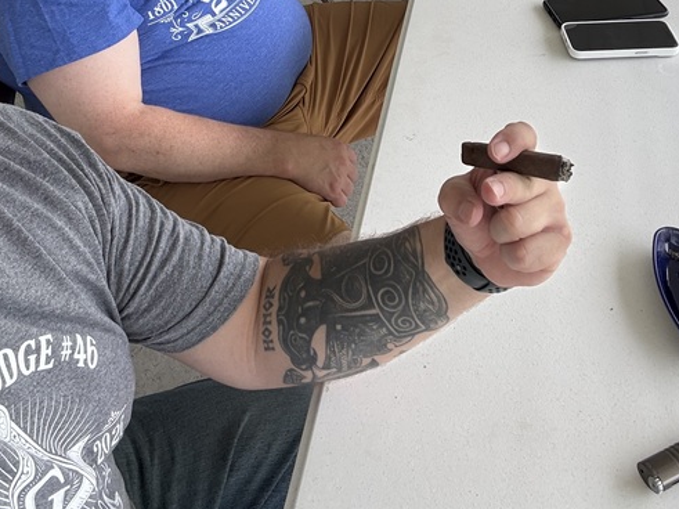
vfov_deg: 27.6
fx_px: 981
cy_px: 11
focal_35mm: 50
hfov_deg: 38.1
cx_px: 398
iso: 25
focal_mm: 2.69
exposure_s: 1/160
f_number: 1.9
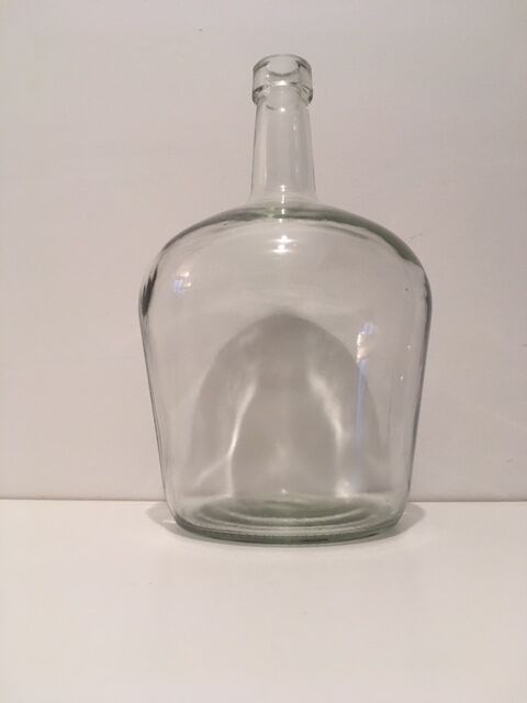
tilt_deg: +7.8
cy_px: 352
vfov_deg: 61.7
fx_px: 589
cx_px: 264
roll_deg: +1.6
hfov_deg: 48.2
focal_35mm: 29
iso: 125
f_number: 2.2
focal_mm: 4.15
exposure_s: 1/33
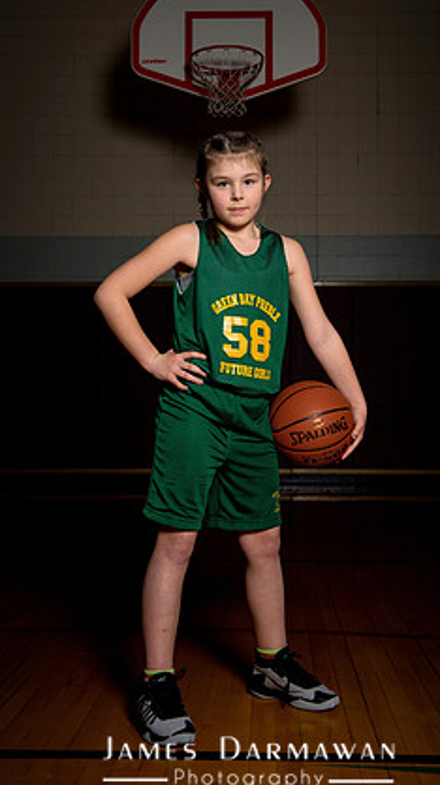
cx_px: 248
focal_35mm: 43
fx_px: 894
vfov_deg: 47.4
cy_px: 373
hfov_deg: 27.6
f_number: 8
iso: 100
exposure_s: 1/200
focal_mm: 38
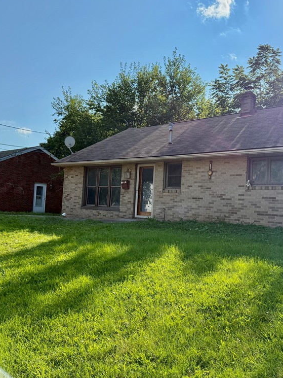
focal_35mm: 33
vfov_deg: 55.3
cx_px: 164
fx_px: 360
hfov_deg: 42.8
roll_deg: -3.3
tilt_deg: +3.3
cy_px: 188
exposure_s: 1/5319
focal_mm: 6.76
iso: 100
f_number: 1.78
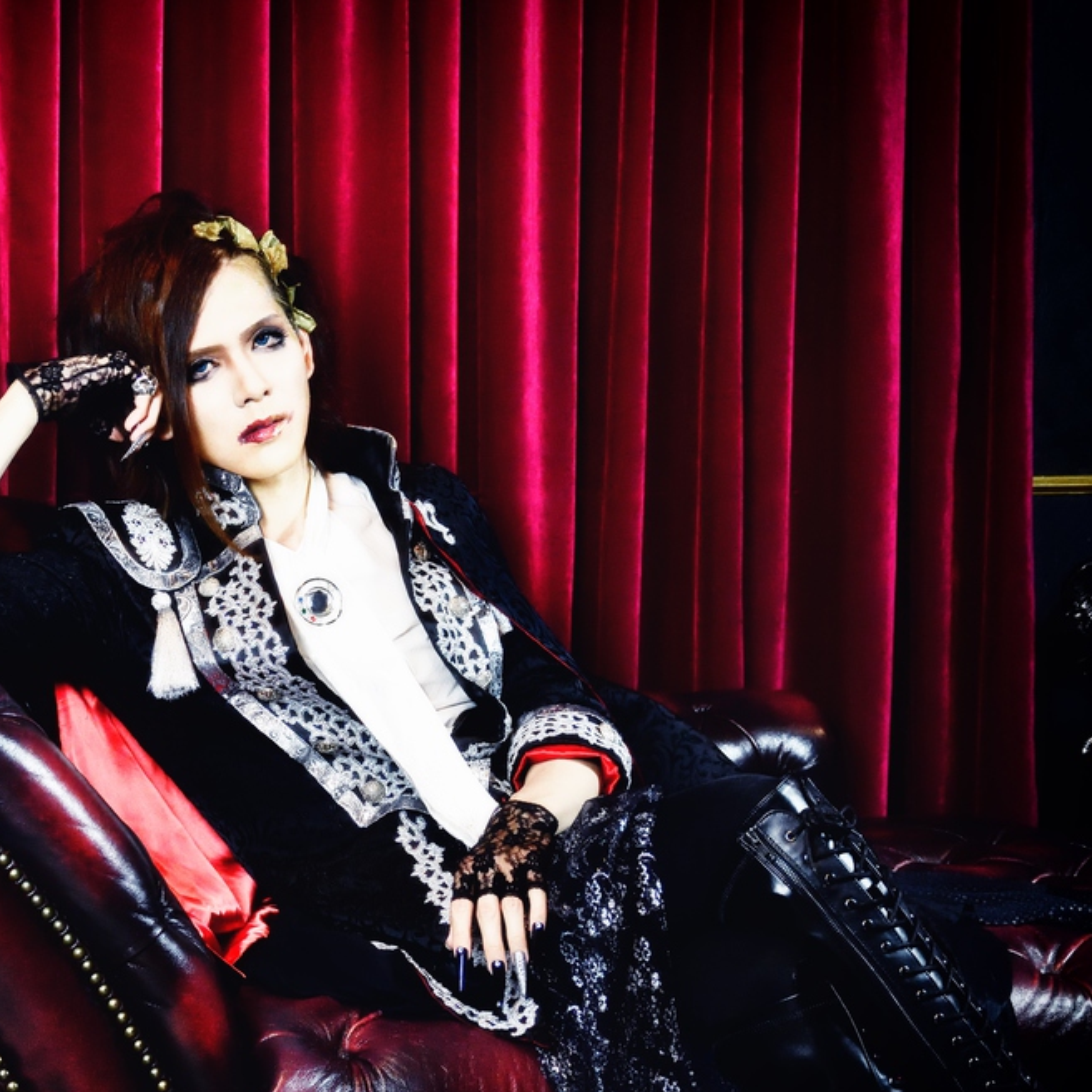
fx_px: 2356
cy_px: 551
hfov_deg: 25.8
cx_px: 303
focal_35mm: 66
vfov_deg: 26.1
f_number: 5.6
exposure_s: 1/60
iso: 3200
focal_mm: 34
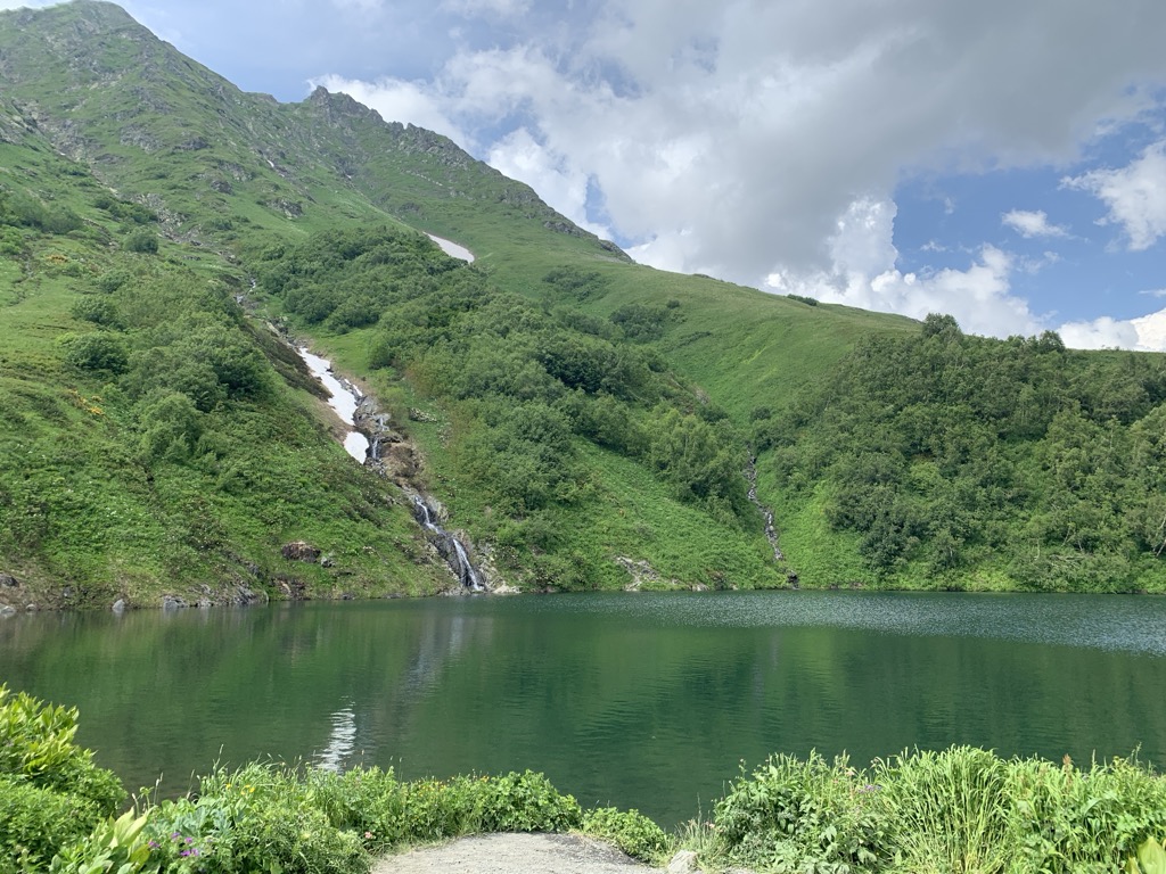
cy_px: 437
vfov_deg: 53.1
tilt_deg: +7.4
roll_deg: +0.1
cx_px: 583
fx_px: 876
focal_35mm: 26
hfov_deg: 67.3
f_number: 1.8
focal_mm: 4.25
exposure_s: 1/1953
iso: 25
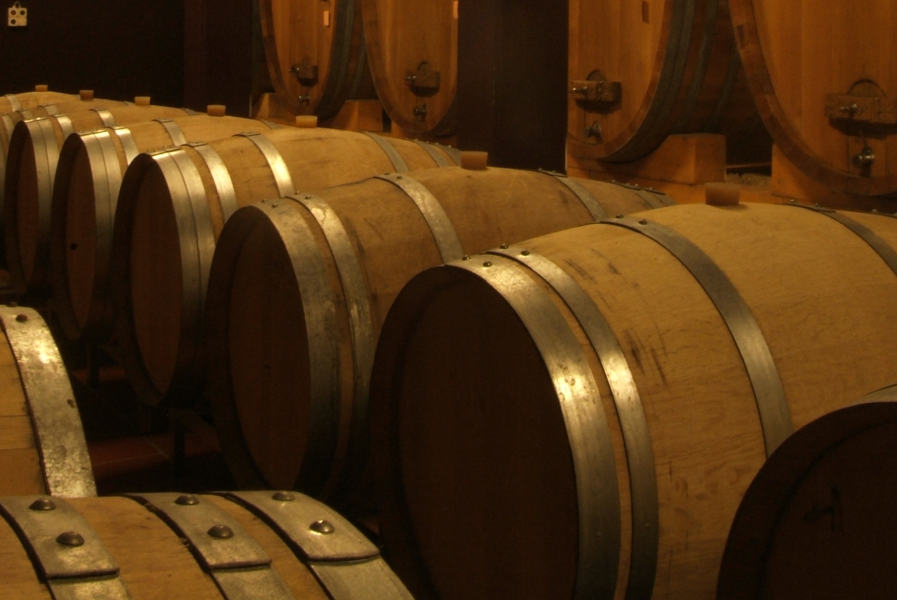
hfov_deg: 39.5
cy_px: 24
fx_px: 1247
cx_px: 513
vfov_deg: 25.9
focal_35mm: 50
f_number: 32
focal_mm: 17
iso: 800
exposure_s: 3
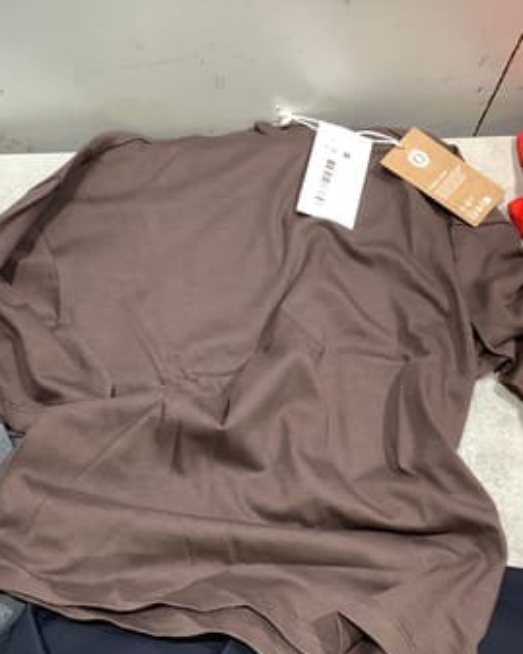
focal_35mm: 45
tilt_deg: -63.1
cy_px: 361
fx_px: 870
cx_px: 202
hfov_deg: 33.3
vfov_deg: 41.1
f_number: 2.4
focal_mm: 3.3
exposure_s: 1/50
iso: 80
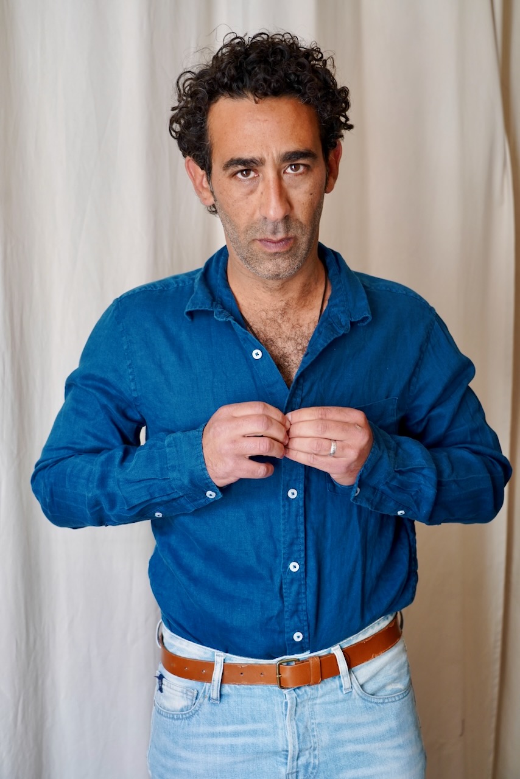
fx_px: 931
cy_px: 390
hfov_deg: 31.2
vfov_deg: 45.4
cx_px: 260
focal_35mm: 43
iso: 500
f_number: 4
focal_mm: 43
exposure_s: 1/60
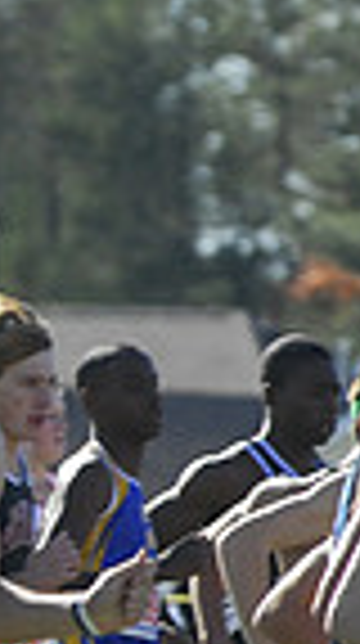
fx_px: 21727
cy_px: 432
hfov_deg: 0.9
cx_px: -864
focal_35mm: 1275
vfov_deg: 1.7
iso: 400
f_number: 5
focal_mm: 200
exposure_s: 1/800
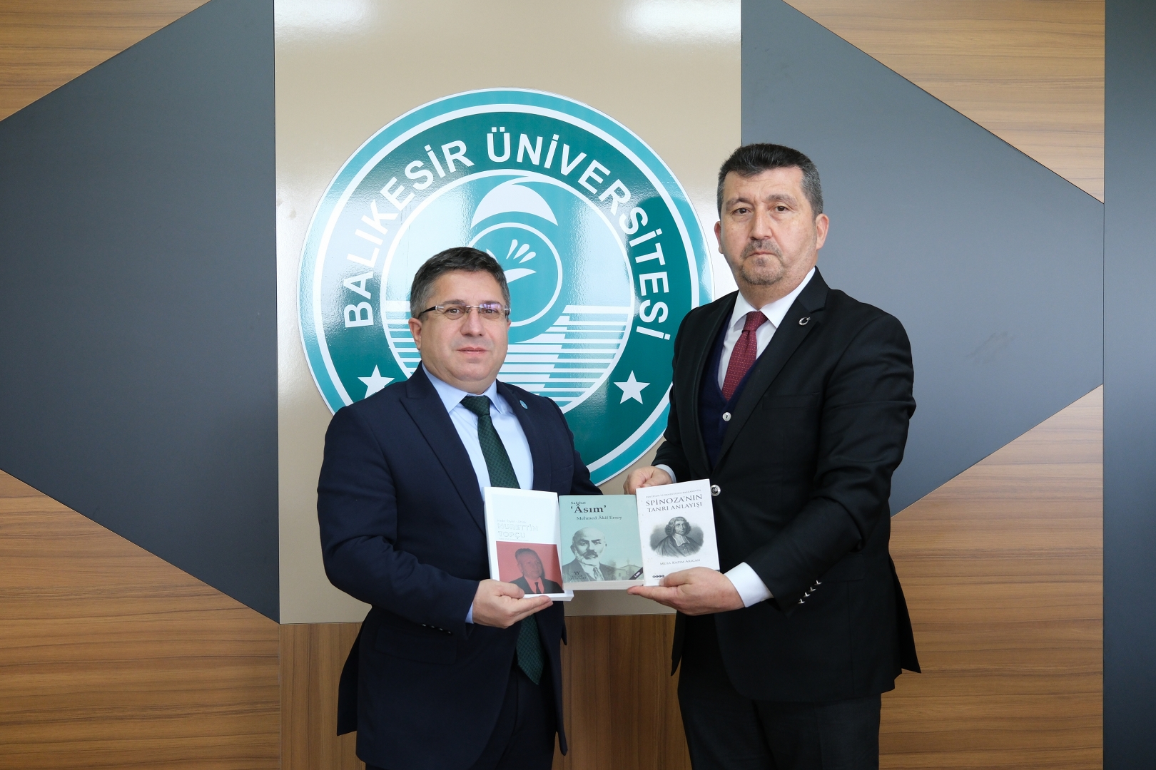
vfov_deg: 30.5
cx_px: 578
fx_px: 1413
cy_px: 385
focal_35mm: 44
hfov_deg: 44.5
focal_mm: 29.2
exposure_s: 1/52
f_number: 4
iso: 1250
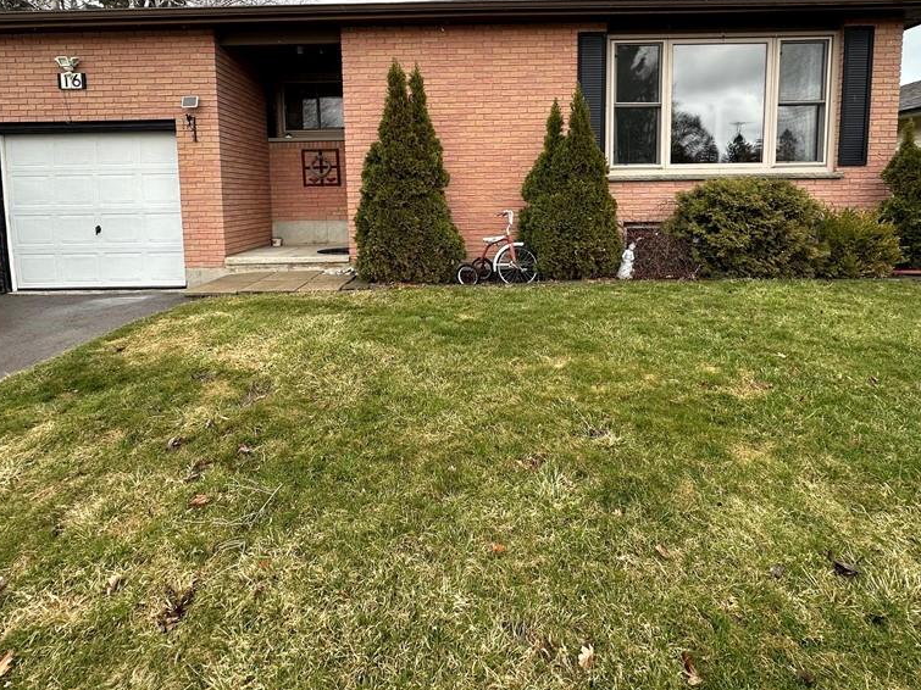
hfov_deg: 84.7
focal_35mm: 19
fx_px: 505
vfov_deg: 67.1
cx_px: 454
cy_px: 239
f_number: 2.2
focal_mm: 2.22
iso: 40
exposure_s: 1/205
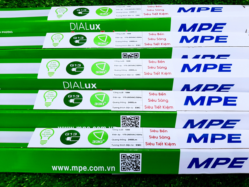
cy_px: 94
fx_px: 187
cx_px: 124
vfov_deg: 53.1
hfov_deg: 67.3
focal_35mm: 26
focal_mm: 3.93
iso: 40
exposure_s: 1/4329
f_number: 1.7
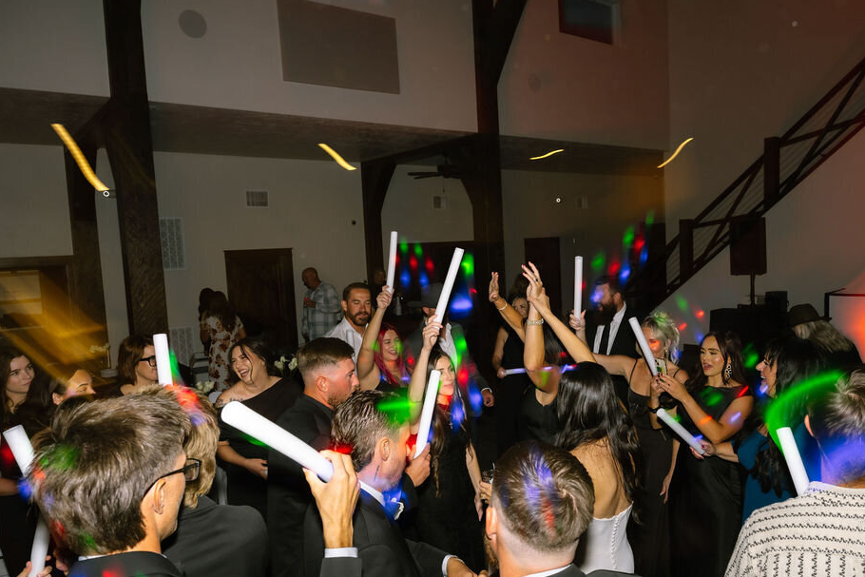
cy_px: 306
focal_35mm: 27
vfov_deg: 47.9
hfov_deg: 67.2
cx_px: 482
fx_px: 649
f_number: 7.1
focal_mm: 24
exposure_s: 1/6
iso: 320
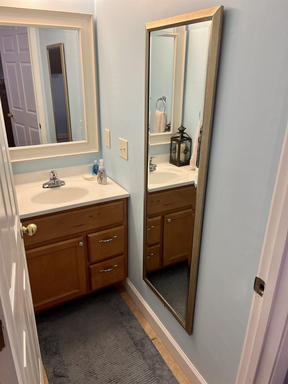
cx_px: 144
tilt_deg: -22.2
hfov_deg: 53.1
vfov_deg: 67.3
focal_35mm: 26
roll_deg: -0.5
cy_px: 192
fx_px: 288
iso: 100
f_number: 1.6
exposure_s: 1/120
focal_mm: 5.1
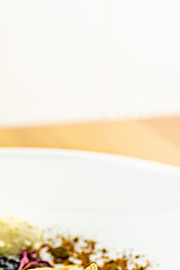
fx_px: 720
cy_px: 186
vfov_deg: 21.1
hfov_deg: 14.1
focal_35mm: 96
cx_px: 14
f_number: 5.6
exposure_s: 1/400
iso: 400
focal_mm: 50
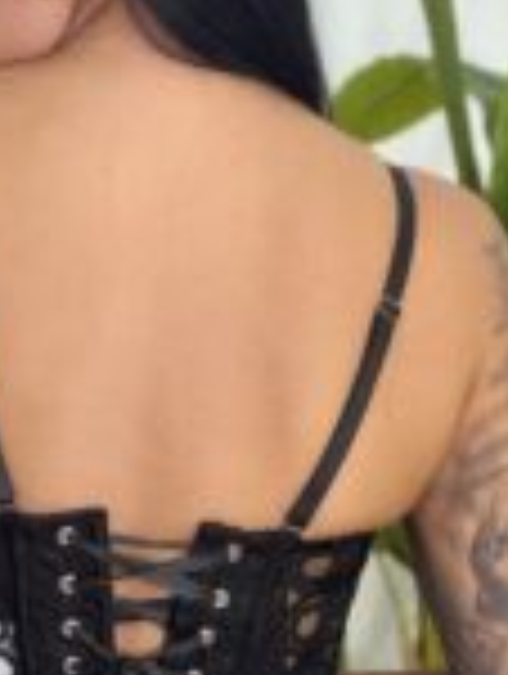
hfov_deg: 18.3
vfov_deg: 22.7
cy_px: 778
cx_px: 112
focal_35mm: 80
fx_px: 1561
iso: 64
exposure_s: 1/74
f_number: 1.9
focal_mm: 2.71
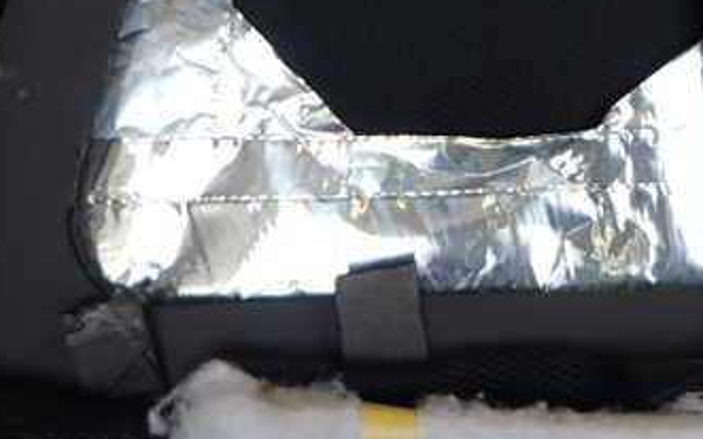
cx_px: 406
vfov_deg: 26.3
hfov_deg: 41.7
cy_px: 78
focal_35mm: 48
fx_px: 920
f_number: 2
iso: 100
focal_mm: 4.5
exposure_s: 1/125
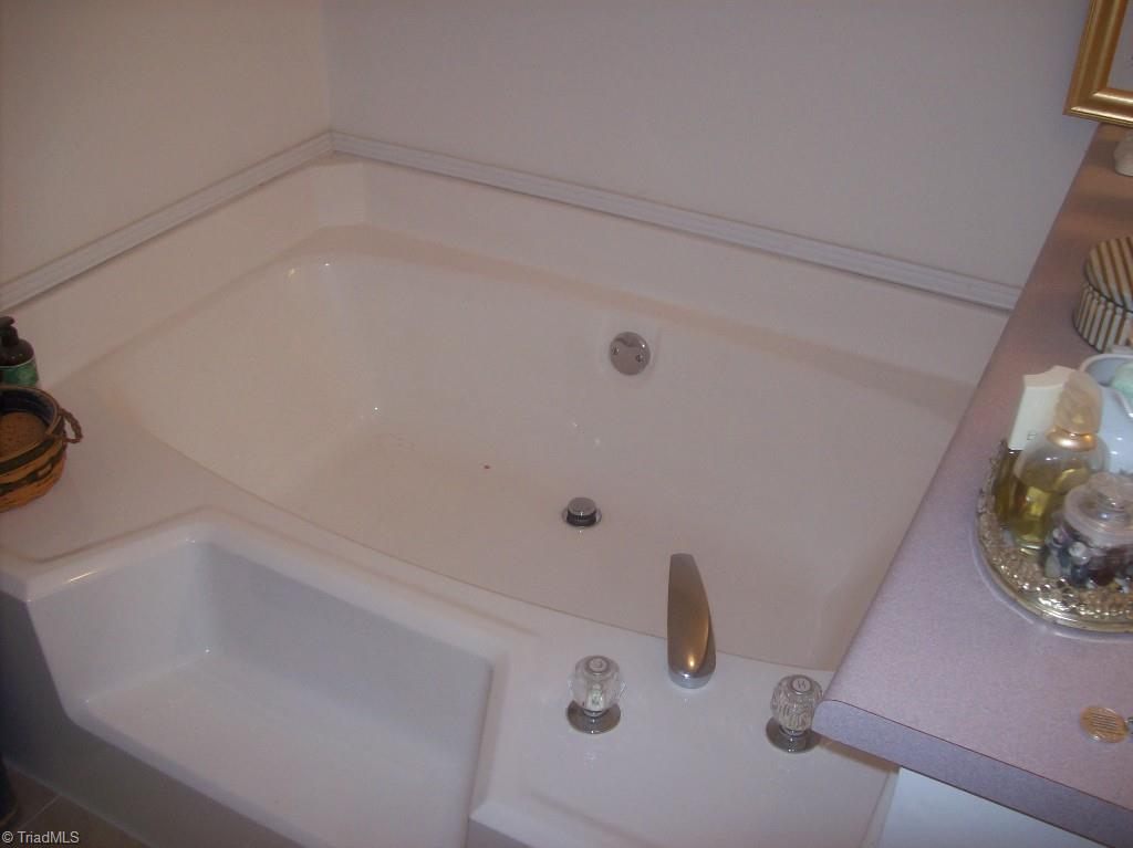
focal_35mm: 36
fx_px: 1178
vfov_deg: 39.6
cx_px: 566
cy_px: 424
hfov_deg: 51.4
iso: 80
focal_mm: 6
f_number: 2.7
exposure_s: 1/64
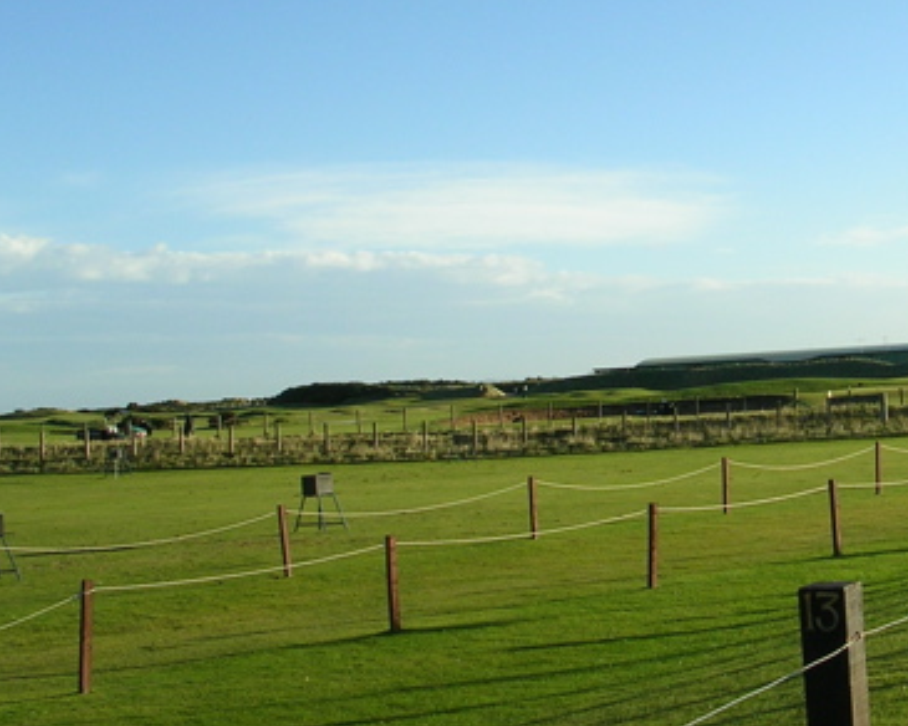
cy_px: 271
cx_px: 786
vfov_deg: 23.4
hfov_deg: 28.2
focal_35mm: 65
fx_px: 1747
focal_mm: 5.8
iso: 71
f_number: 5.6
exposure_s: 1/273
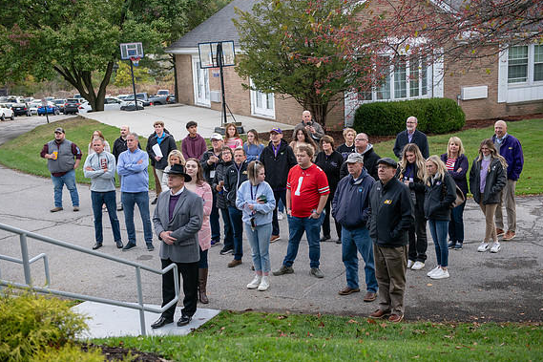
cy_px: 178
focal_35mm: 51
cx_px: 274
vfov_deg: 26.5
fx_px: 769
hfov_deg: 38.9
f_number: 3.5
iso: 160
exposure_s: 1/250
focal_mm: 50
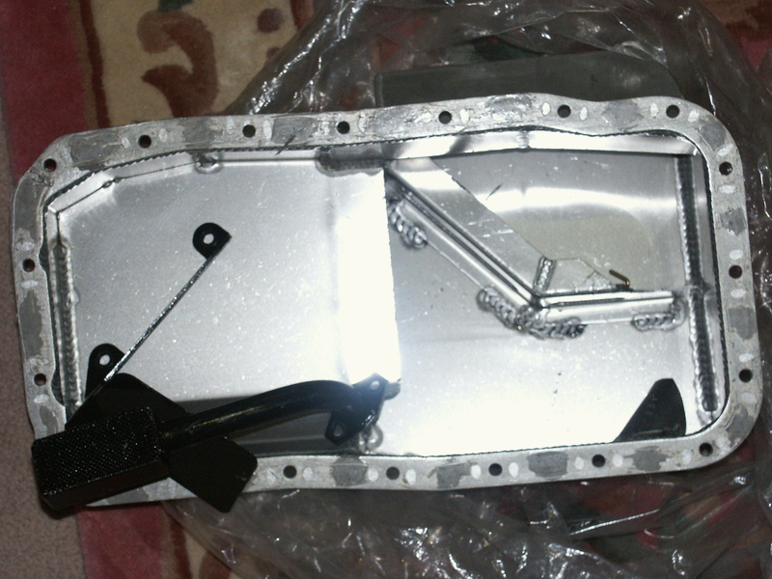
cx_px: 386
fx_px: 2364
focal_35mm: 106
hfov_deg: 18.5
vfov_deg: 14.0
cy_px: 290
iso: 200
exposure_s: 1/90
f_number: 3.5
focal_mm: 26.17
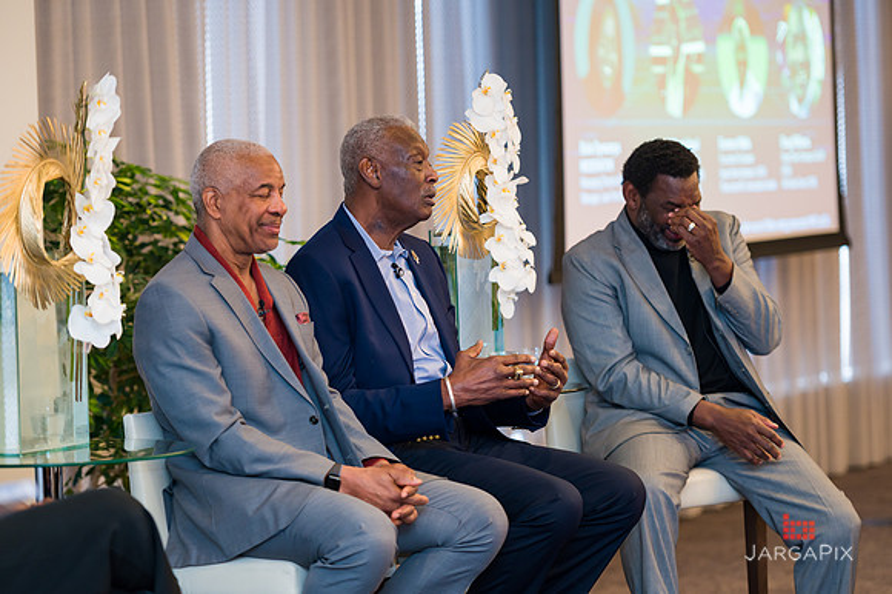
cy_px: 297
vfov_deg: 10.5
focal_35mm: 130
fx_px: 3219
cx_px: 446
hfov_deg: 15.8
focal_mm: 130
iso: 800
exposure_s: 1/200
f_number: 3.2
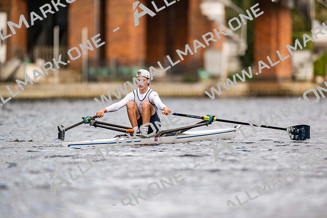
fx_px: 5448
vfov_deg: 2.3
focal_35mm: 600
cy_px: 109
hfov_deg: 3.4
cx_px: 164
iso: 640
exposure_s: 1/2500
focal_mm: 600
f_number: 4
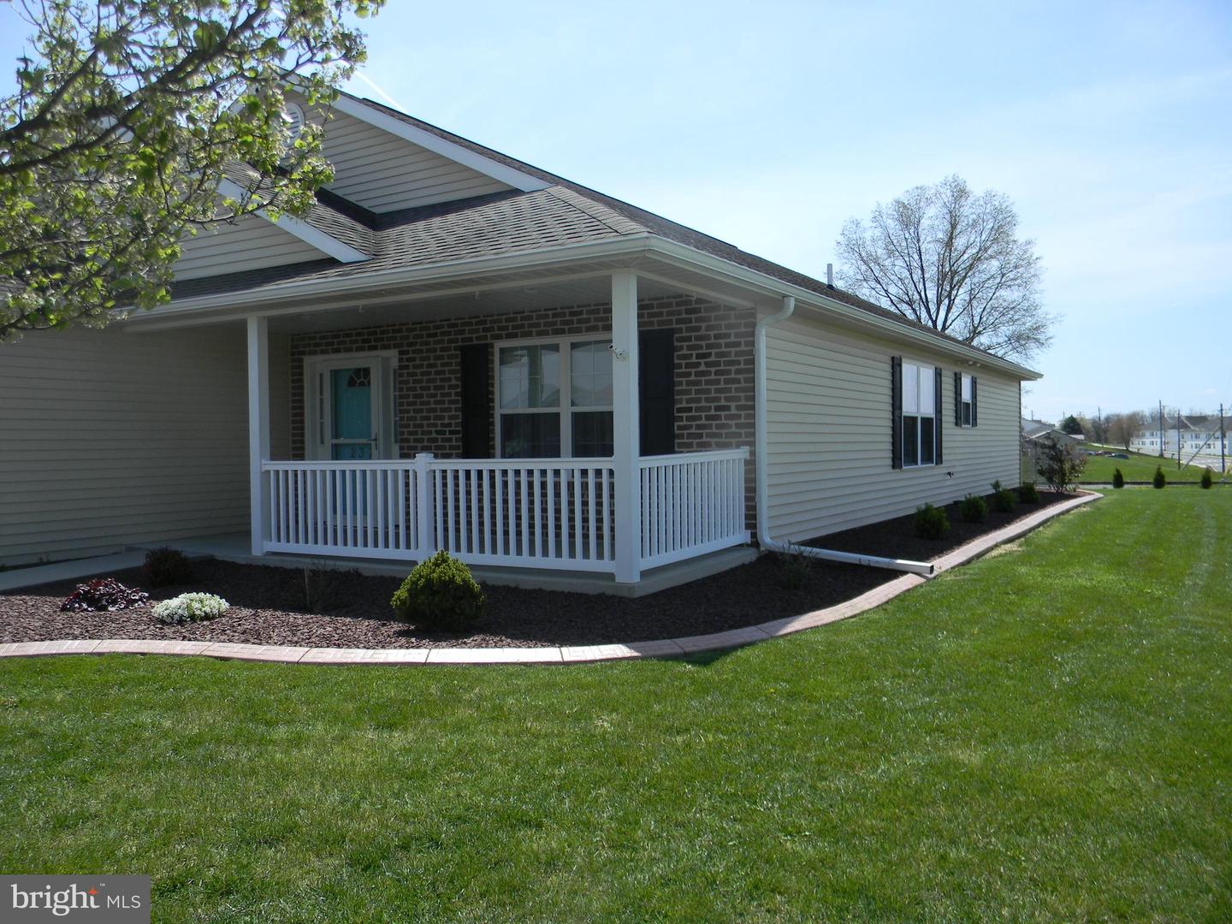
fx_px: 997
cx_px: 616
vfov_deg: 49.7
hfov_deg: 63.4
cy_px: 462
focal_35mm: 28
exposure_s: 1/750
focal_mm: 5
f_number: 3.5
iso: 80
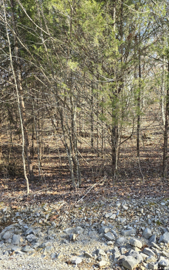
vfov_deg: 58.1
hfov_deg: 38.1
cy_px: 136
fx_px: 243
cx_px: 105
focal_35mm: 33
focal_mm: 6.3
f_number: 1.7
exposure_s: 1/180
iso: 32
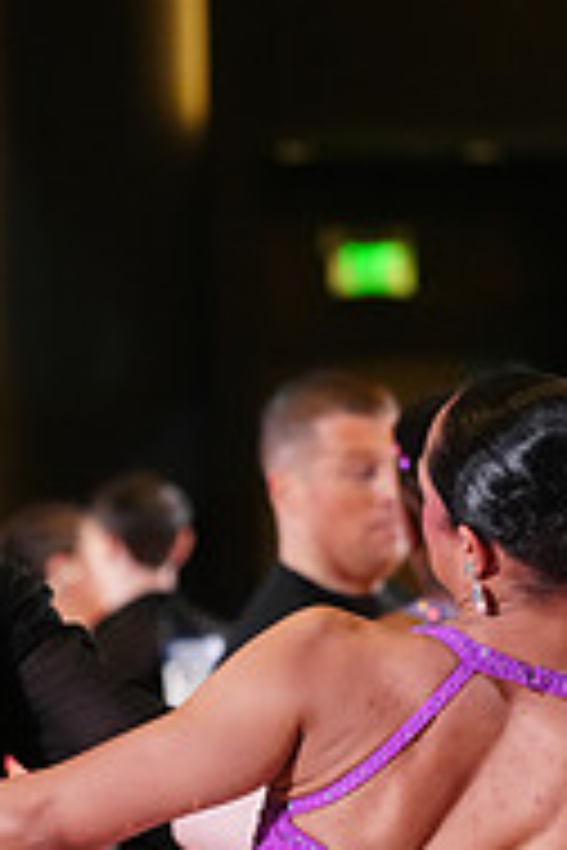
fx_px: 9119
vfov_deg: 5.3
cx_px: 160
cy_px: 1228
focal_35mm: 386
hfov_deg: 3.6
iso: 3200
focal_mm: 126
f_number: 4
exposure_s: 1/400
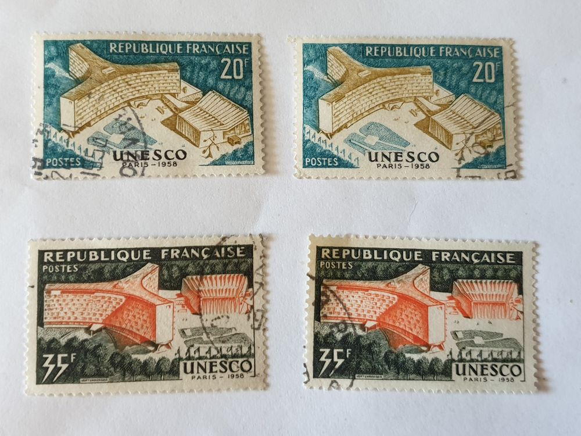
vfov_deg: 53.1
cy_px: 218
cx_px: 290
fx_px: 436
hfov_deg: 67.3
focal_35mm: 26
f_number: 1.5
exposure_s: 1/45
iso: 250
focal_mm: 4.3
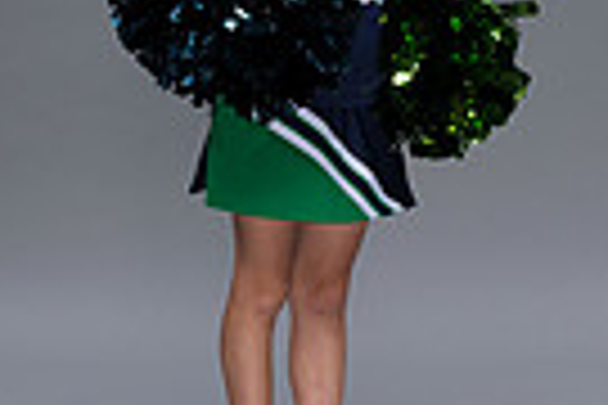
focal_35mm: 266
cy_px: -256
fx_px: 4492
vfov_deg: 5.1
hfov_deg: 7.7
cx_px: 342
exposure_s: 1/250
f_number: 6.3
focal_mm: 80
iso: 320
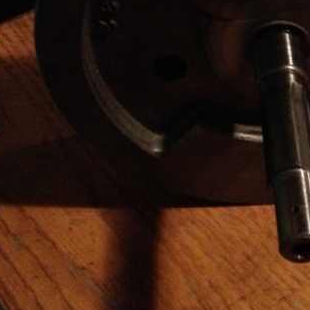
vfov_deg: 21.3
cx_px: 261
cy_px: 55
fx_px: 811
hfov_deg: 21.3
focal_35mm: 80
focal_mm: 4.28
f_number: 2.4
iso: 800
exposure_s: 1/15
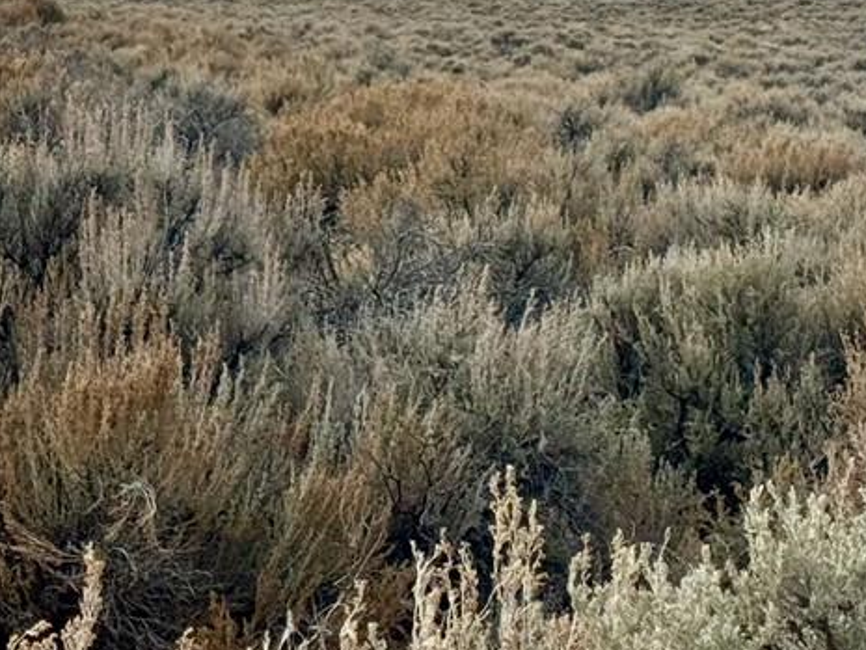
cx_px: 918
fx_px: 4129
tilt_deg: -2.0
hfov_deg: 11.8
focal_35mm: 165
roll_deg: -1.3
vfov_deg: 8.9
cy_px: -39
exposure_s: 1/7092
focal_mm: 6.76
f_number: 1.78
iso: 64
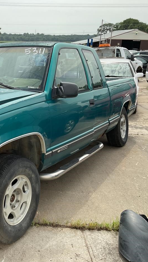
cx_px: -1
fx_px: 300
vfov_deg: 47.4
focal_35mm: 43
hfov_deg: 26.2
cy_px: 133
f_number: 1.8
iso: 16
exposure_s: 1/1250
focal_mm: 3
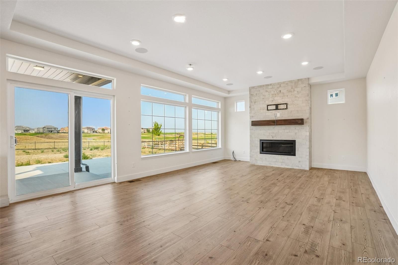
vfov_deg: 77.3
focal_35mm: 15
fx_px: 166
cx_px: 199
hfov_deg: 100.4
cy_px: 132
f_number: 8
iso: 400
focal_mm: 10
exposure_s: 1/125
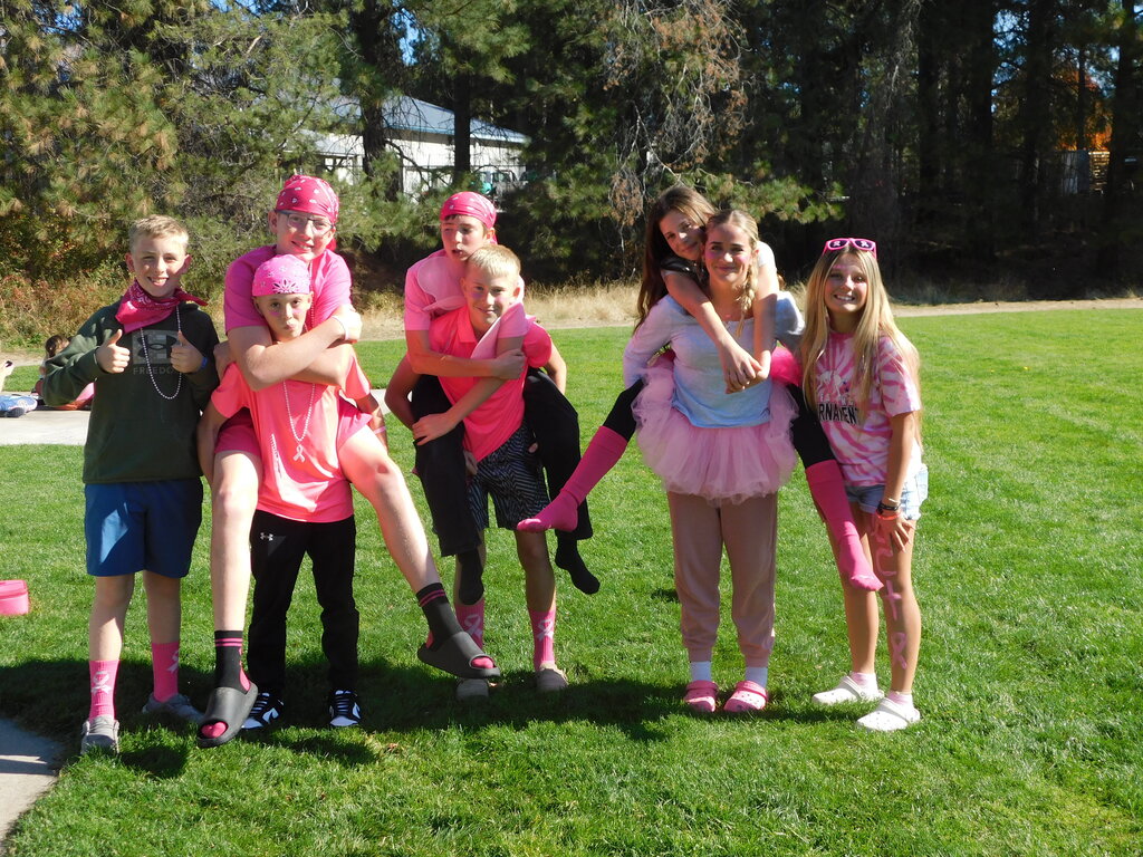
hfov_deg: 42.1
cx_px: 572
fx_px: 1486
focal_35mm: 45
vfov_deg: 32.2
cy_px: 428
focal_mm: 8
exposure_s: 1/640
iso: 125
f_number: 3.7
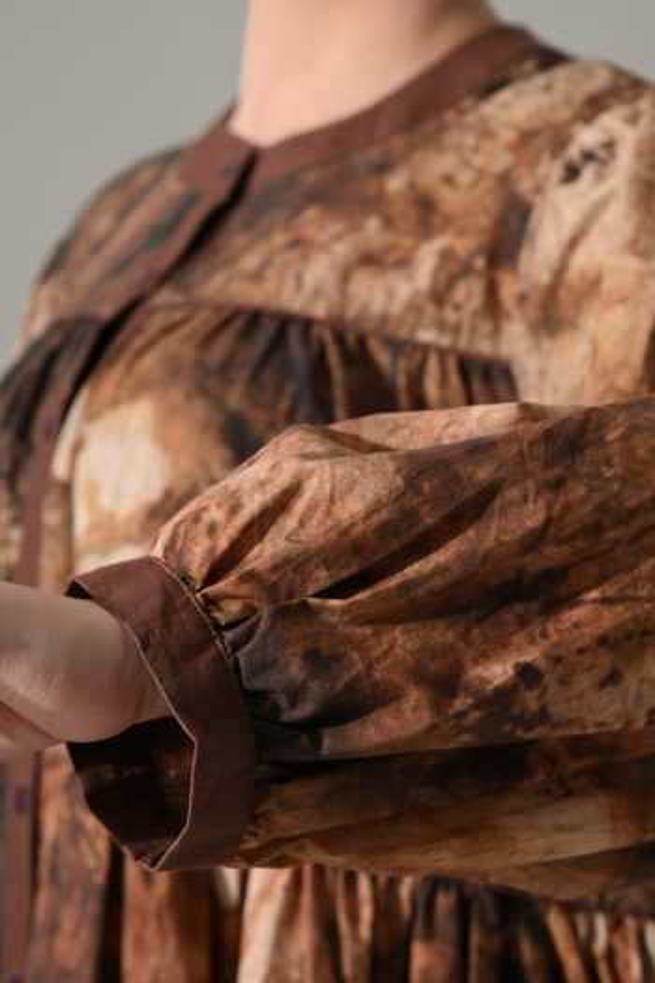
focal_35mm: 91
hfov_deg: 15.0
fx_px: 2483
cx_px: 328
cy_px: 492
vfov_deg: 22.4
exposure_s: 1/160
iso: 160
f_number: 8
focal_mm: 91
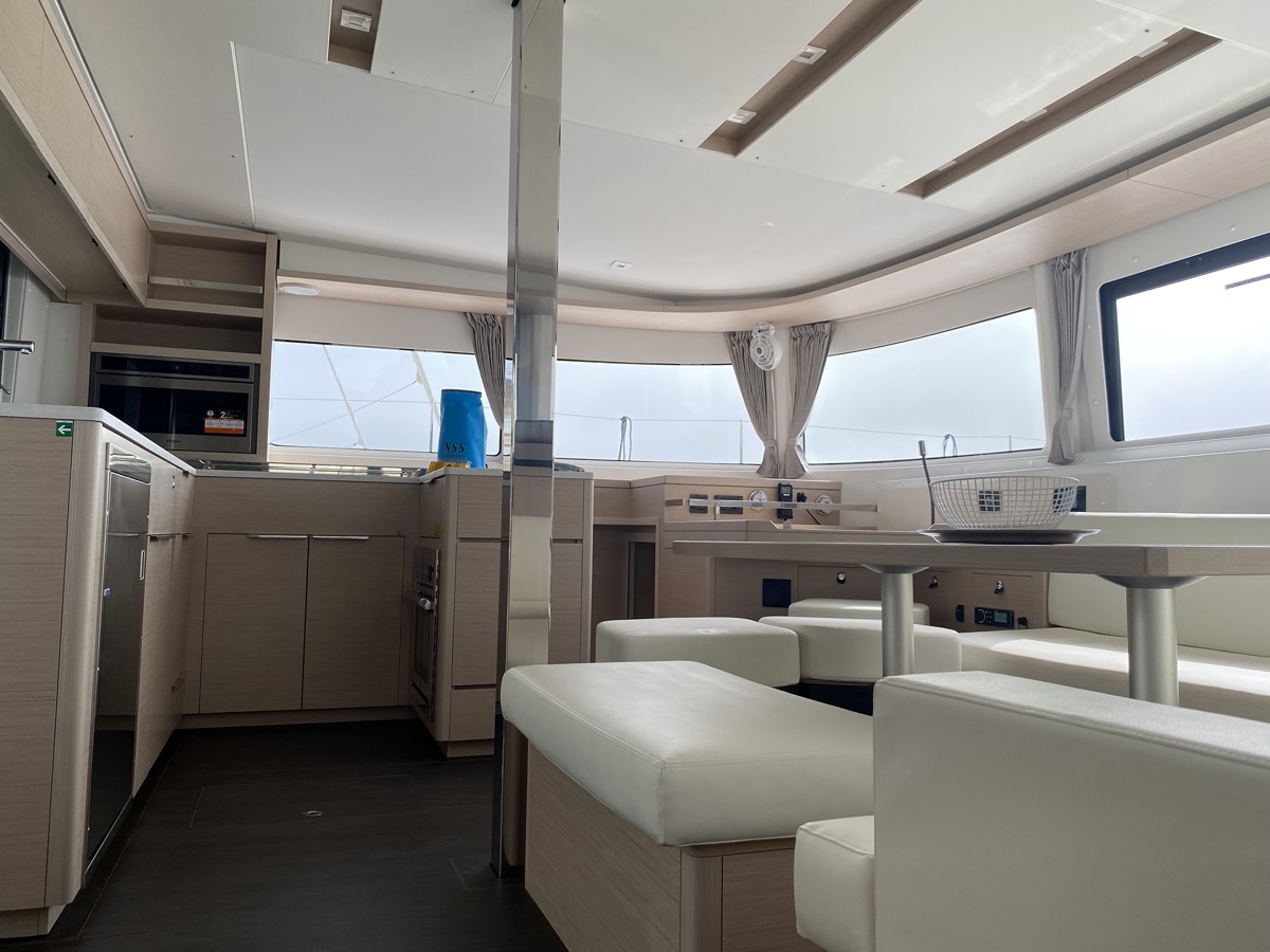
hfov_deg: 67.3
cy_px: 476
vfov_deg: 53.1
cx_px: 635
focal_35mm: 26
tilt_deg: +4.7
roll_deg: -1.4
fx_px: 954
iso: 32
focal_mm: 4.25
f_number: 1.8
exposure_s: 1/519
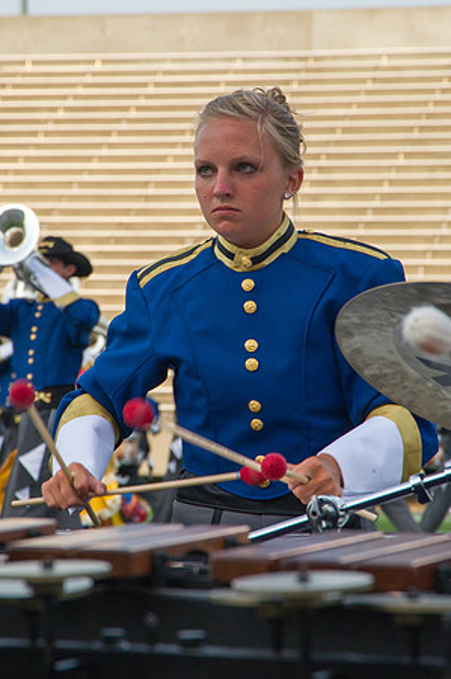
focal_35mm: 199
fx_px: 3750
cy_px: 304
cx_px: 198
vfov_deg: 10.3
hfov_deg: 6.9
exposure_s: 1/320
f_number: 9
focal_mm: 120
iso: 640
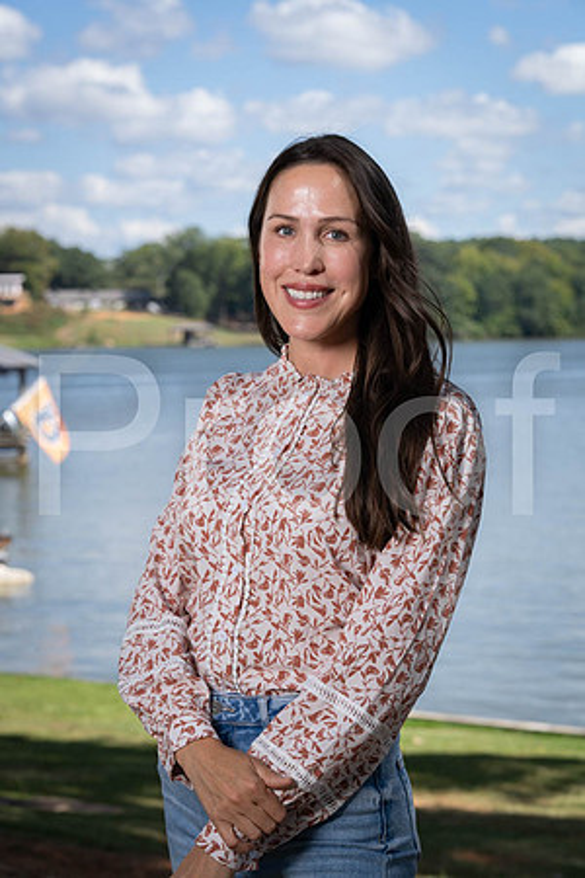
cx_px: 292
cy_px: 439
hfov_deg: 16.1
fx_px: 2072
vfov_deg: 23.9
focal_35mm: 85
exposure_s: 1/160
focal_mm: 85
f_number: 6.3
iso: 100
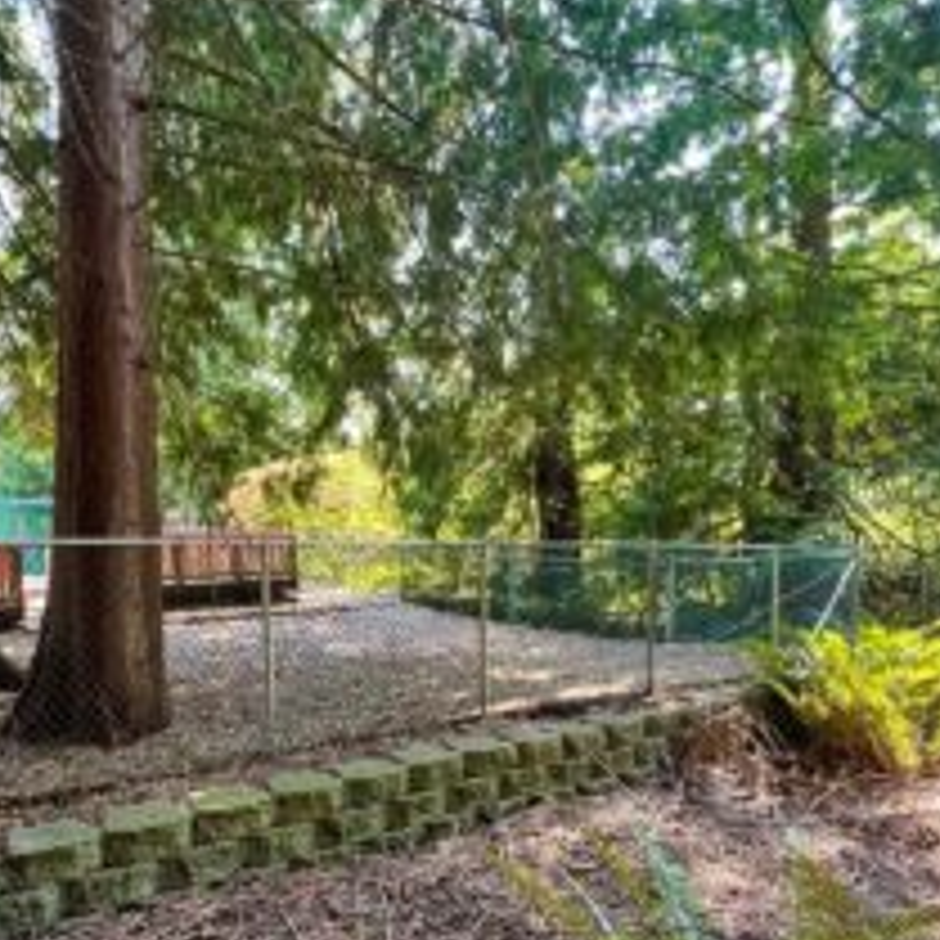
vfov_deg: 67.4
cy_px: 639
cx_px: 306
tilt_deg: -5.6
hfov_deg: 67.5
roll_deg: +1.7
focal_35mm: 22
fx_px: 676
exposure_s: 1/99
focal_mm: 1.57
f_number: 1.8
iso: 160
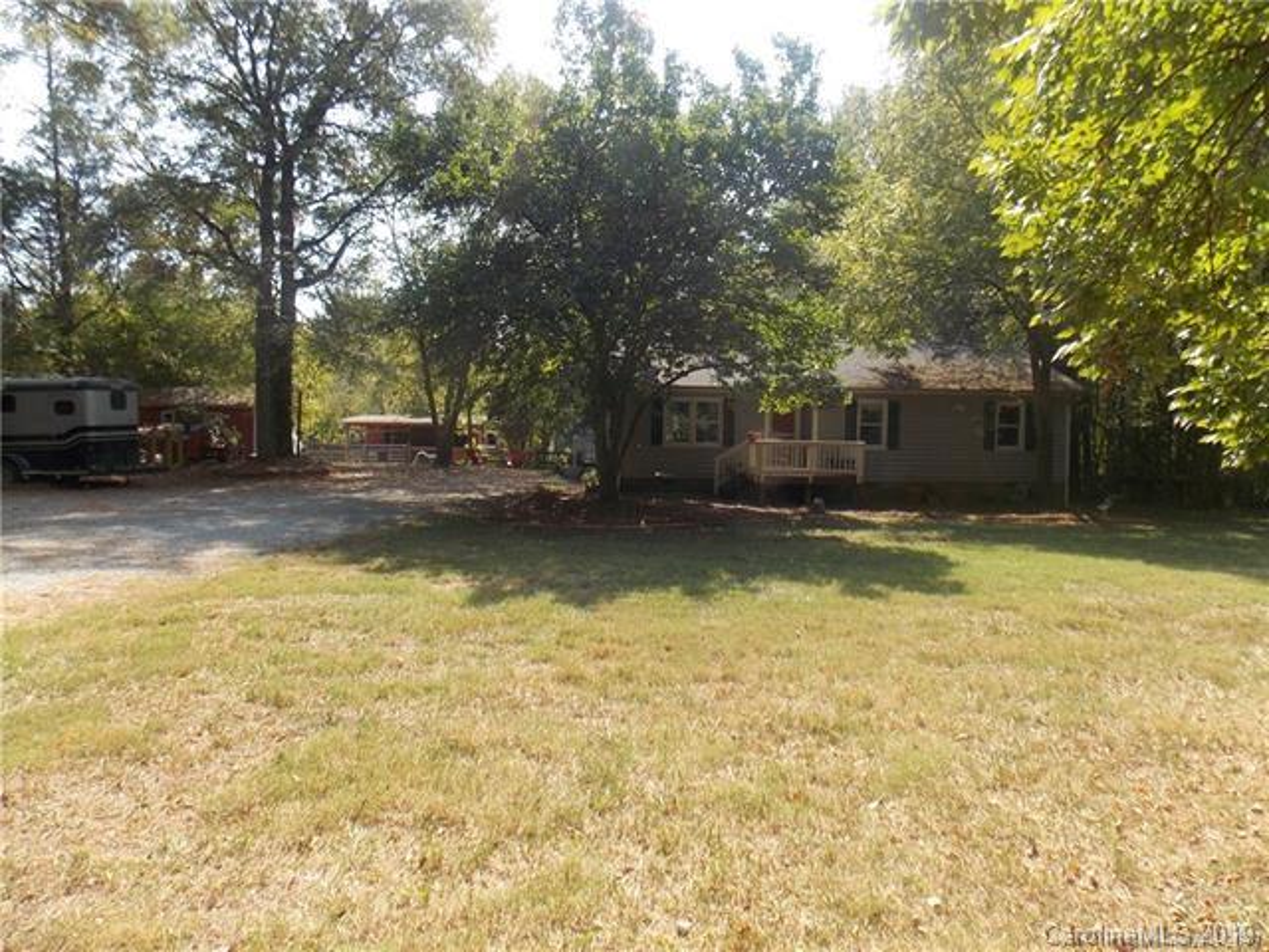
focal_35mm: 23
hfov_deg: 73.9
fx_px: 843
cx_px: 634
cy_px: 476
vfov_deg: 58.9
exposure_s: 1/320
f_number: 3.1
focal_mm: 4
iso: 80
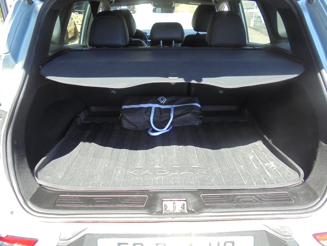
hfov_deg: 67.3
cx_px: 164
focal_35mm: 26
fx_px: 246
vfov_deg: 53.1
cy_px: 123
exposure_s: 1/100
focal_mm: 4.6
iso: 100
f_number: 3.5
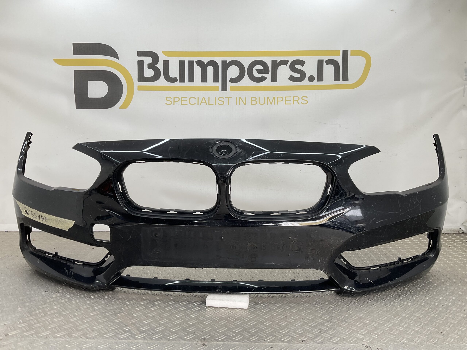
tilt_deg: -7.3
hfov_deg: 61.7
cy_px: 175
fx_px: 391
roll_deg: -0.9
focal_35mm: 29
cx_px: 234
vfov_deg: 48.2
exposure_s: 1/154
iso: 16
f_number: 1.8
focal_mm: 3
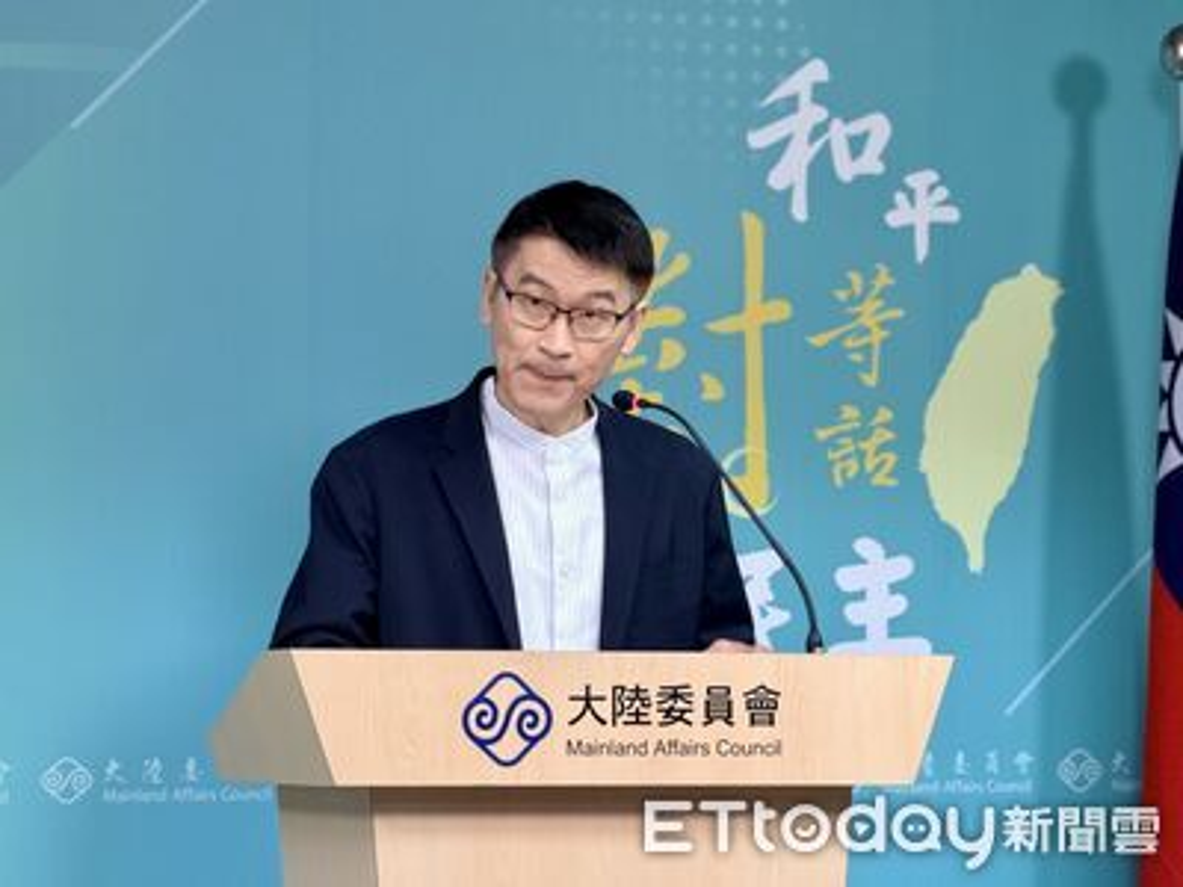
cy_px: 444
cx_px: 592
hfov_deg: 19.6
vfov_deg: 14.8
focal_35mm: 100
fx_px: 3417
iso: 250
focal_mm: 16.89
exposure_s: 1/120
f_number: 2.8
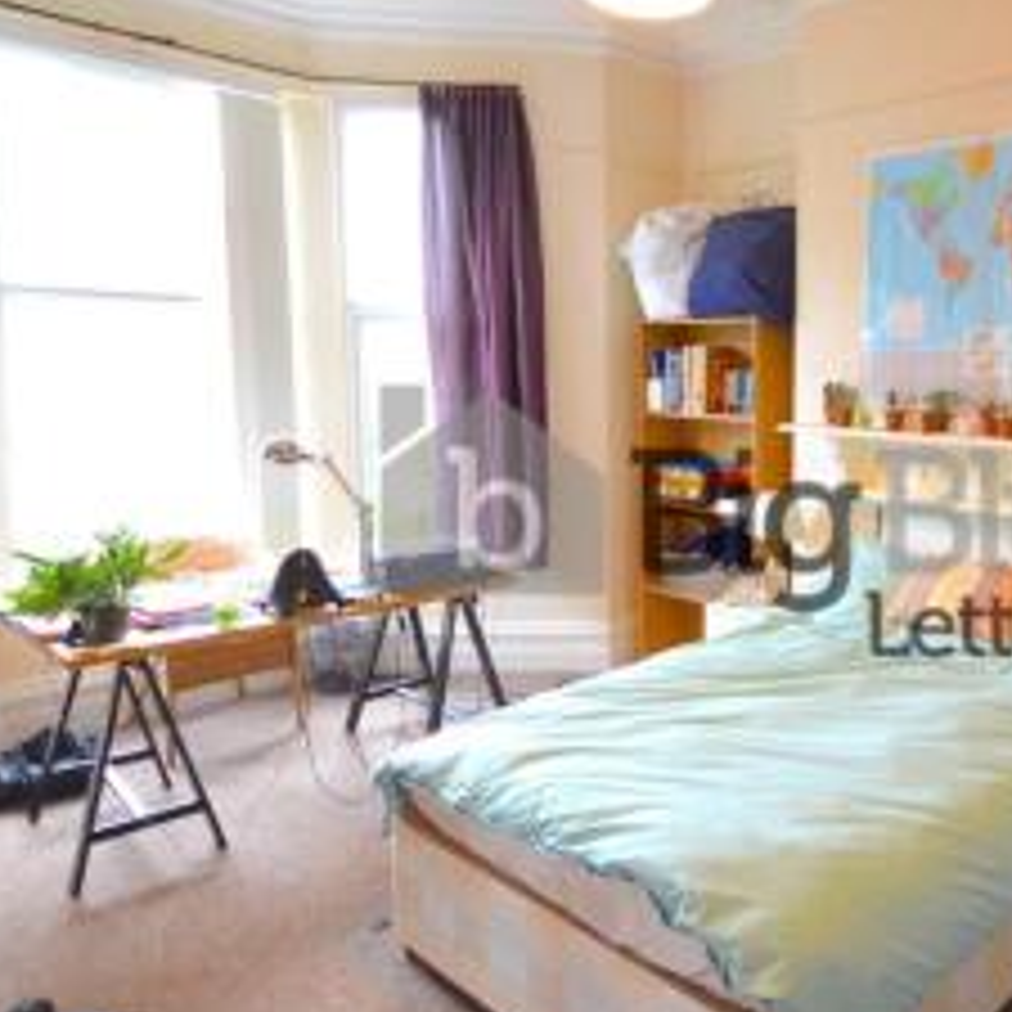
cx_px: 769
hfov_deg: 56.0
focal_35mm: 27
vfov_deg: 59.1
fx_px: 893
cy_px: 488
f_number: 4
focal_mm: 10
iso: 1800
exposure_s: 1/60
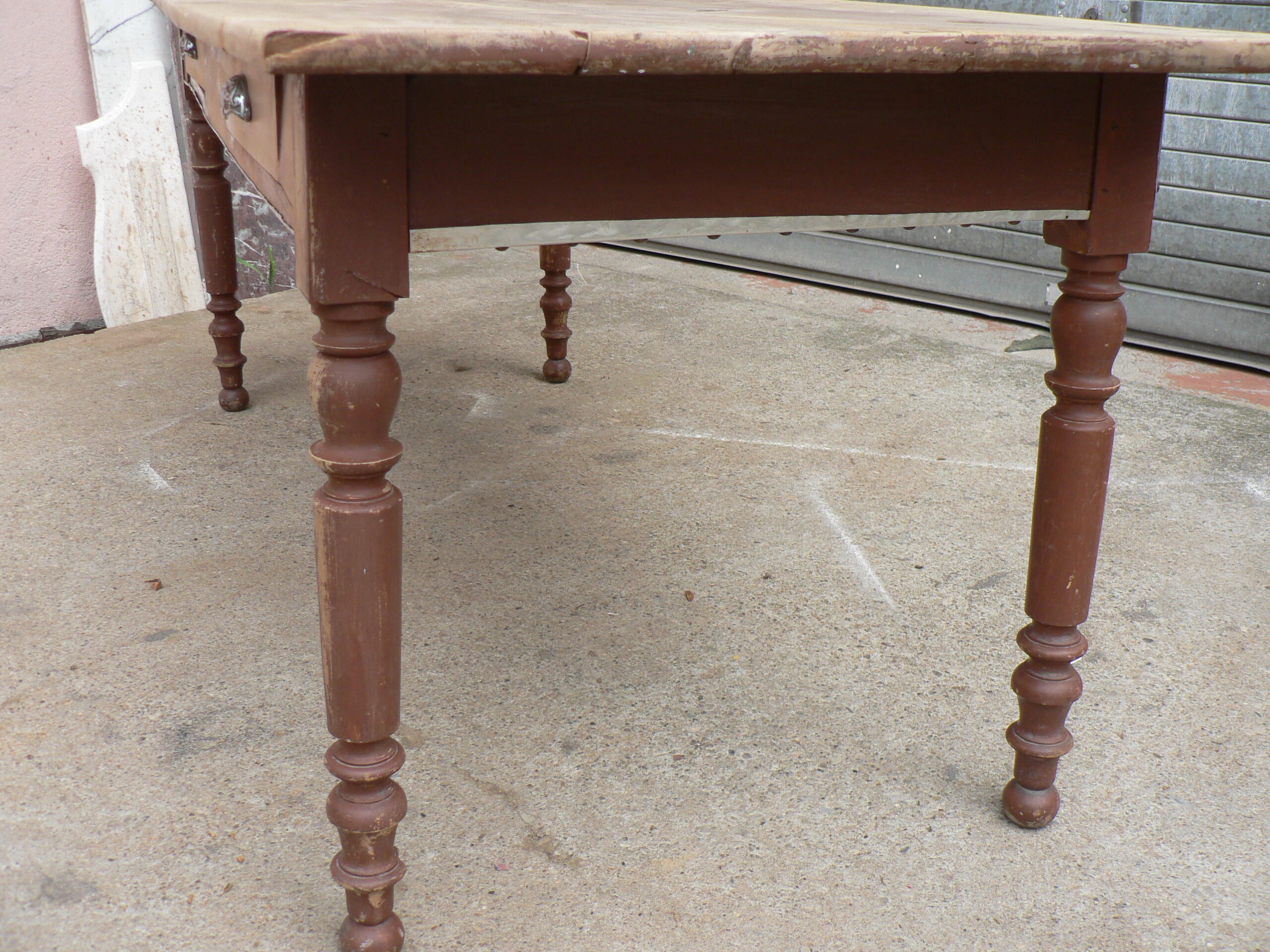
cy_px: 476
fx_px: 1321
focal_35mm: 36
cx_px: 635
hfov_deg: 51.4
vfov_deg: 39.7
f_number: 2.8
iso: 80
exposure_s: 1/250
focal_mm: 6
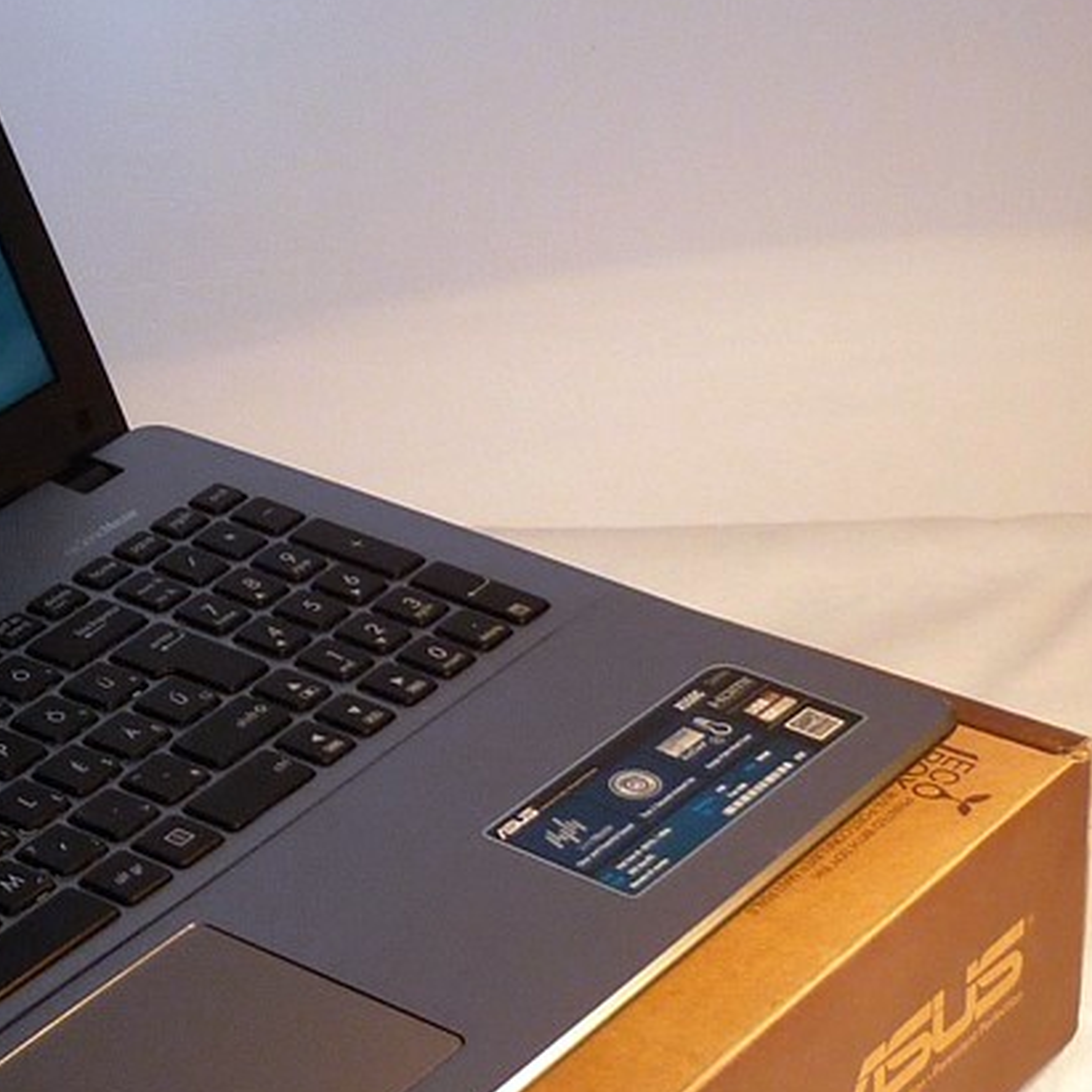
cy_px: 595
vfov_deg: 14.4
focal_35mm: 121
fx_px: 4319
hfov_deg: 14.0
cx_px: -170
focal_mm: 6.4
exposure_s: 1/30
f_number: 3
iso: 100
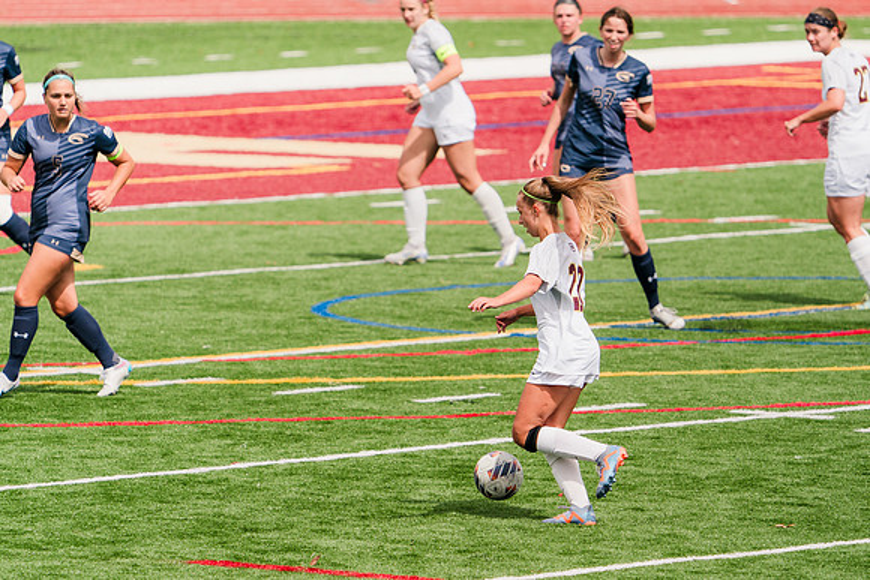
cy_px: 290
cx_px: 497
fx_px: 11658
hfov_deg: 4.3
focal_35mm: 482
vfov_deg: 2.9
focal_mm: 422
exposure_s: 1/1600
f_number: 6.3
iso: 320
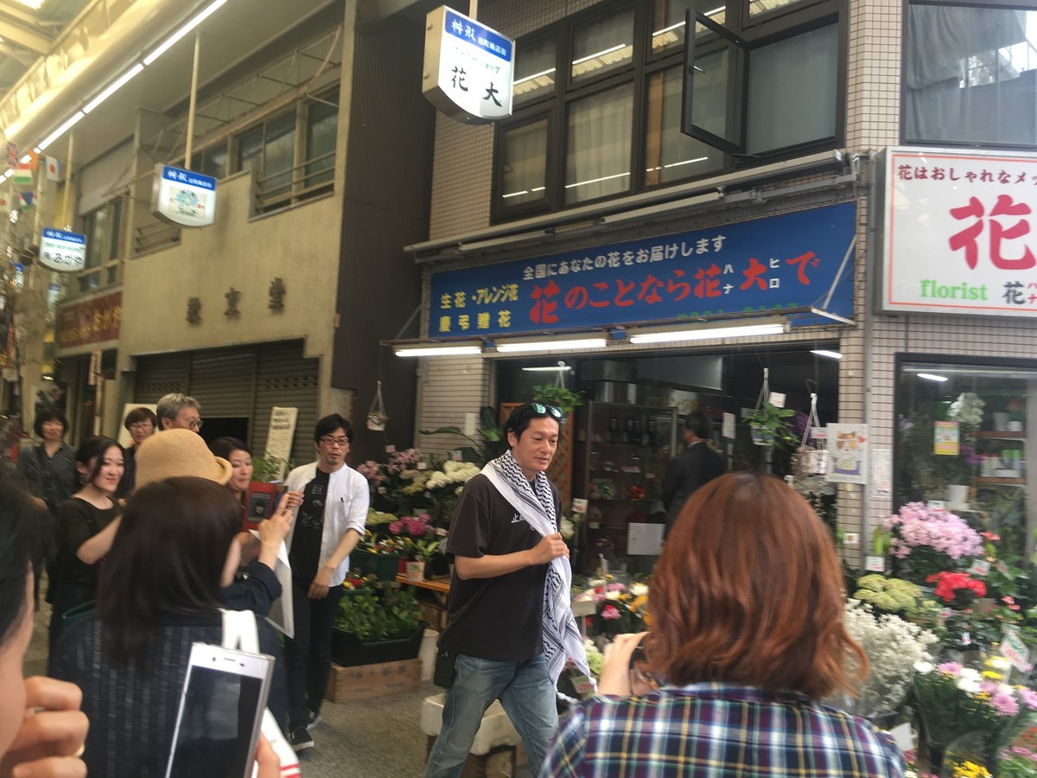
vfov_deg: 48.2
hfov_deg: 61.7
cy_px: 389
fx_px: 869
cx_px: 518
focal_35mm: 29
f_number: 2.2
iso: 25
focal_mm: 4.15
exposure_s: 1/60
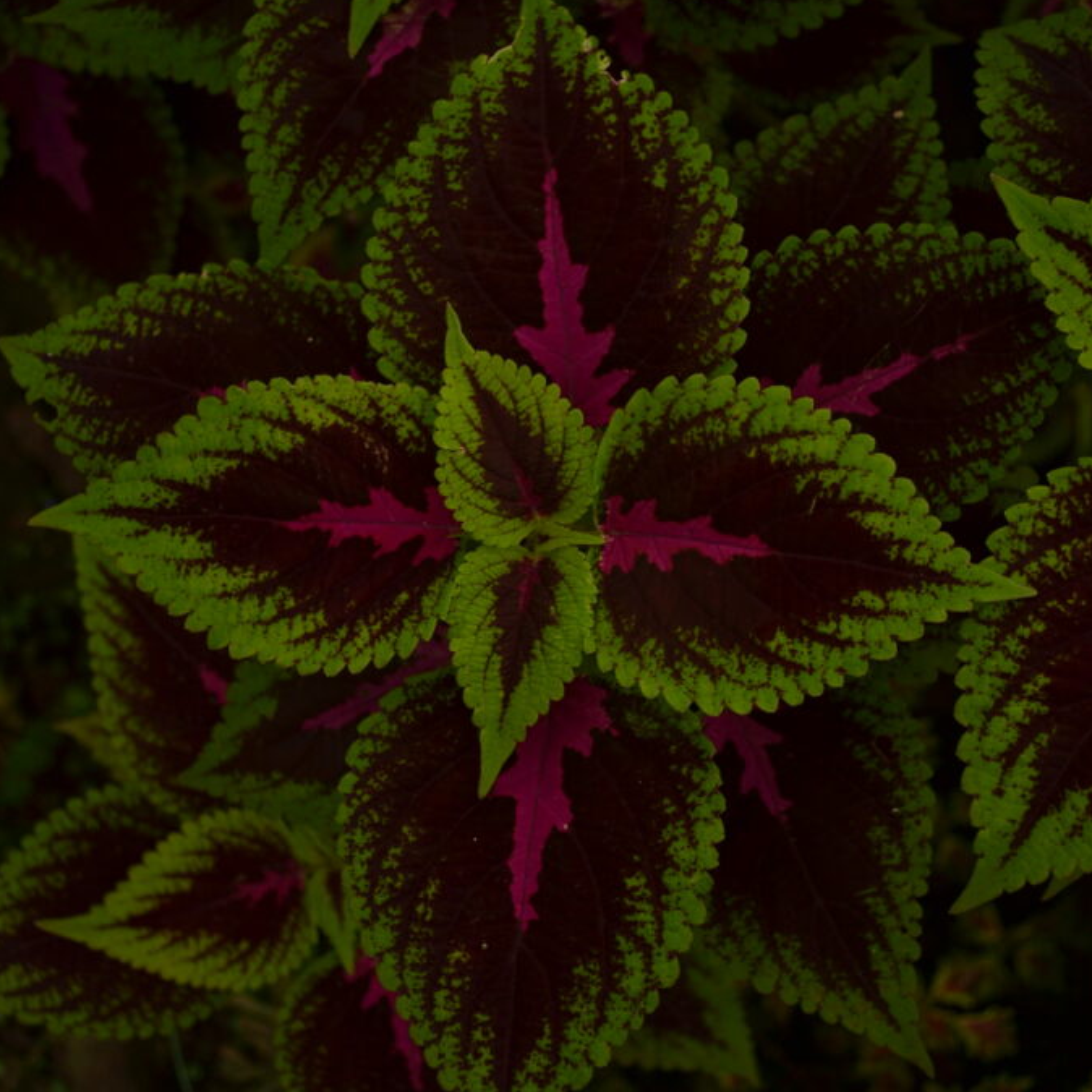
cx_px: 547
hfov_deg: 27.7
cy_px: 496
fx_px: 2213
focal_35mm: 62
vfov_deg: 27.7
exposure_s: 1/60
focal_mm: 32
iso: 100
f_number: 4.8
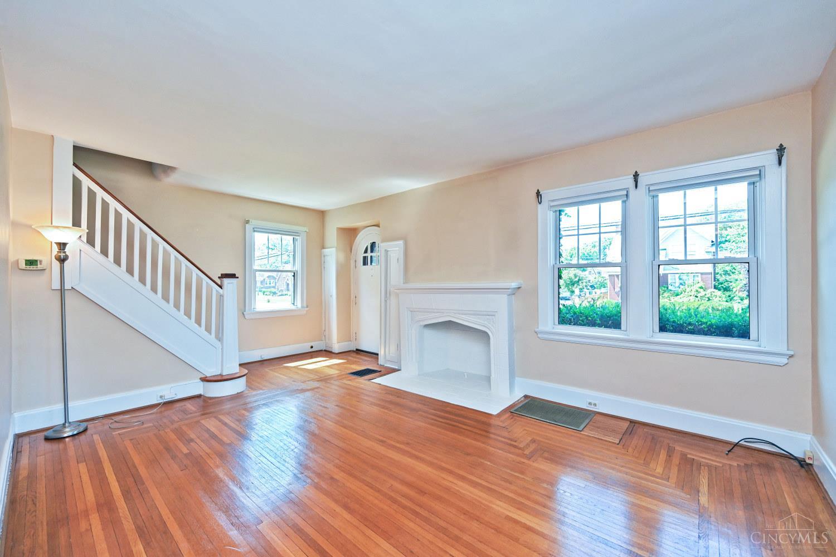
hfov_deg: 104.3
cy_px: 278
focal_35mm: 14
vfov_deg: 81.2
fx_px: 325
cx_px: 418
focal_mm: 14
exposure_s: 1/100
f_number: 5
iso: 200
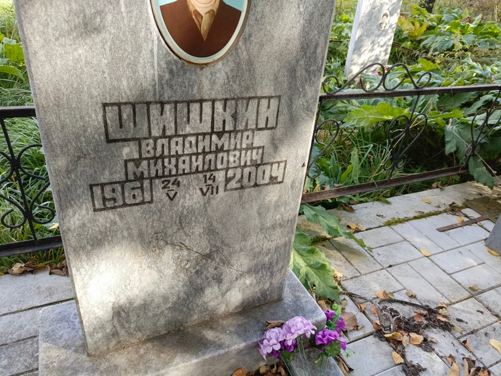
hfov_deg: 69.4
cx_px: 250
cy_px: 188
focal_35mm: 25
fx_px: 362
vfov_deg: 54.9
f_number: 1.69
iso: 112
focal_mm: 4.76
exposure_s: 1/122
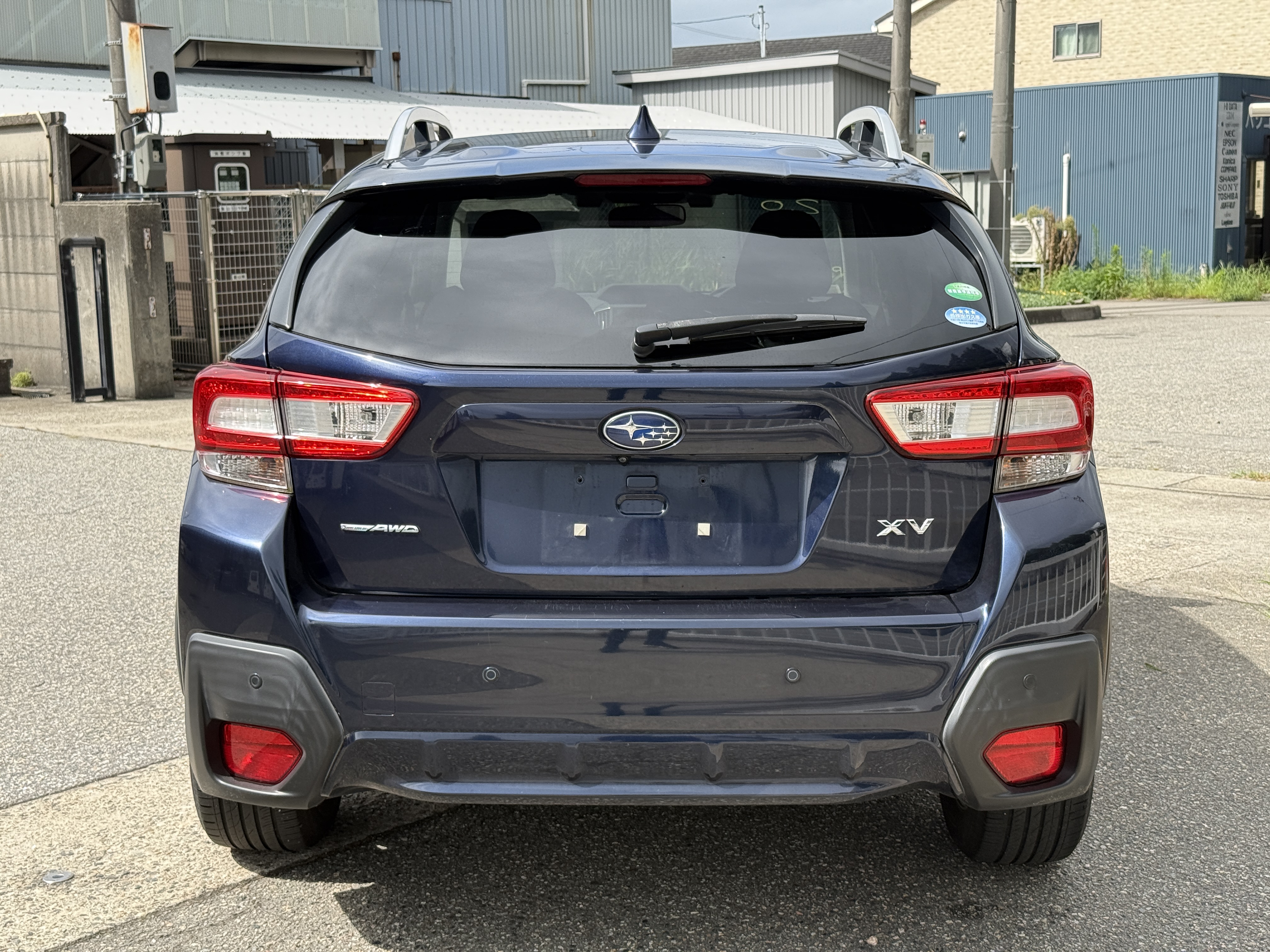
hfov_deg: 39.7
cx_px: 635
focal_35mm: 48
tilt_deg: -9.0
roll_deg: +1.3
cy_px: 476
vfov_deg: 30.3
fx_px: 1761
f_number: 1.78
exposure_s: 1/1980
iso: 64
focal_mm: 6.76
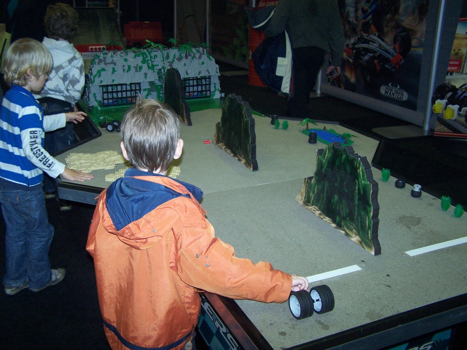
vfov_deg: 37.7
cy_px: 175
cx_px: 234
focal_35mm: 38
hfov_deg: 49.0
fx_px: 513
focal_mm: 6.3
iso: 140
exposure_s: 1/60
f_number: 2.8
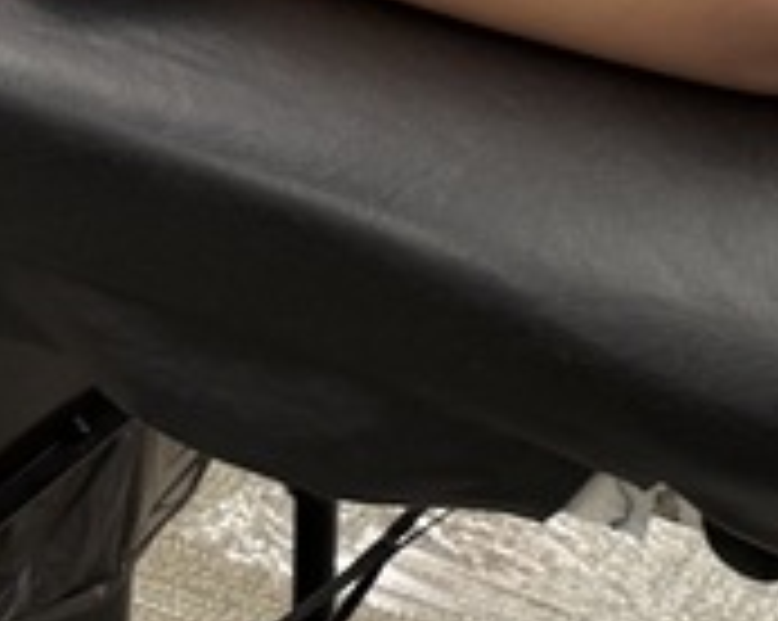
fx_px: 3197
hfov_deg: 13.6
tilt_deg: -22.4
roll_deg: -4.8
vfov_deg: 10.8
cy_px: -202
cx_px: 809
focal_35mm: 139
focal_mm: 6.76
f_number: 1.78
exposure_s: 1/60
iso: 160
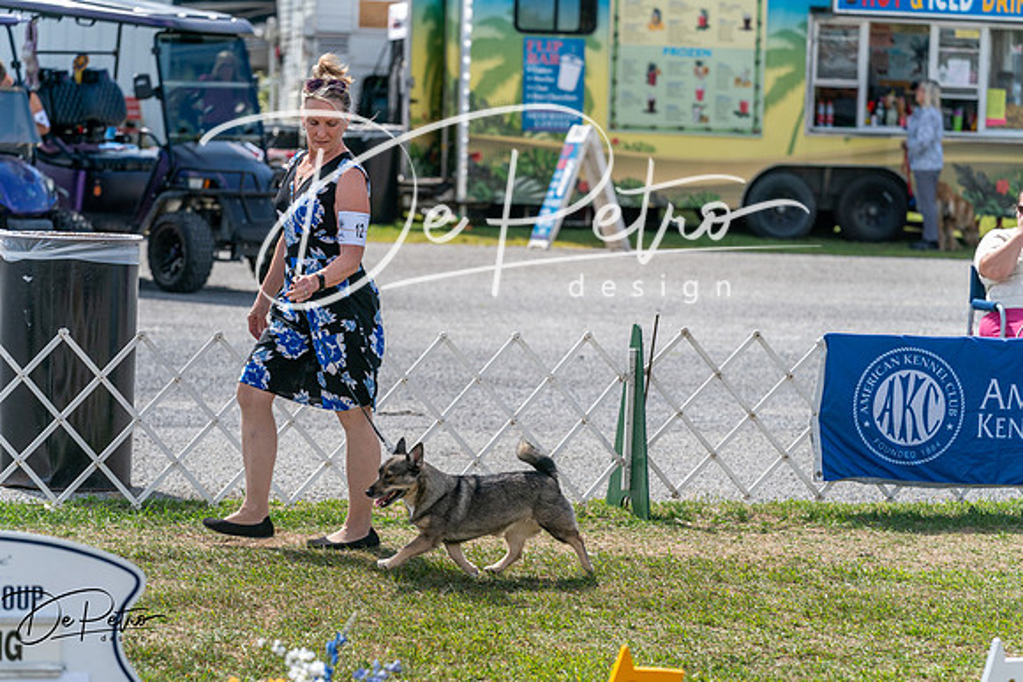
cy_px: 341
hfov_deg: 14.4
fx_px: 4036
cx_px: 512
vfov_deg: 9.7
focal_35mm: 142
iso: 400
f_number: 5
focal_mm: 142
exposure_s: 1/2000
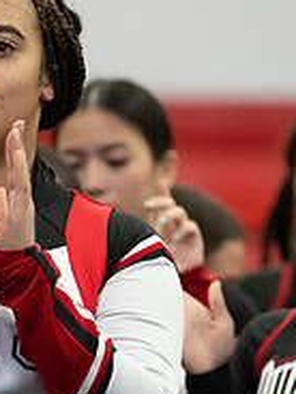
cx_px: 9
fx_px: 7251
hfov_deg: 2.3
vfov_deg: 3.1
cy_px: 302
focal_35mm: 636
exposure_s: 1/400
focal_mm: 165
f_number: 2.8
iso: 5600
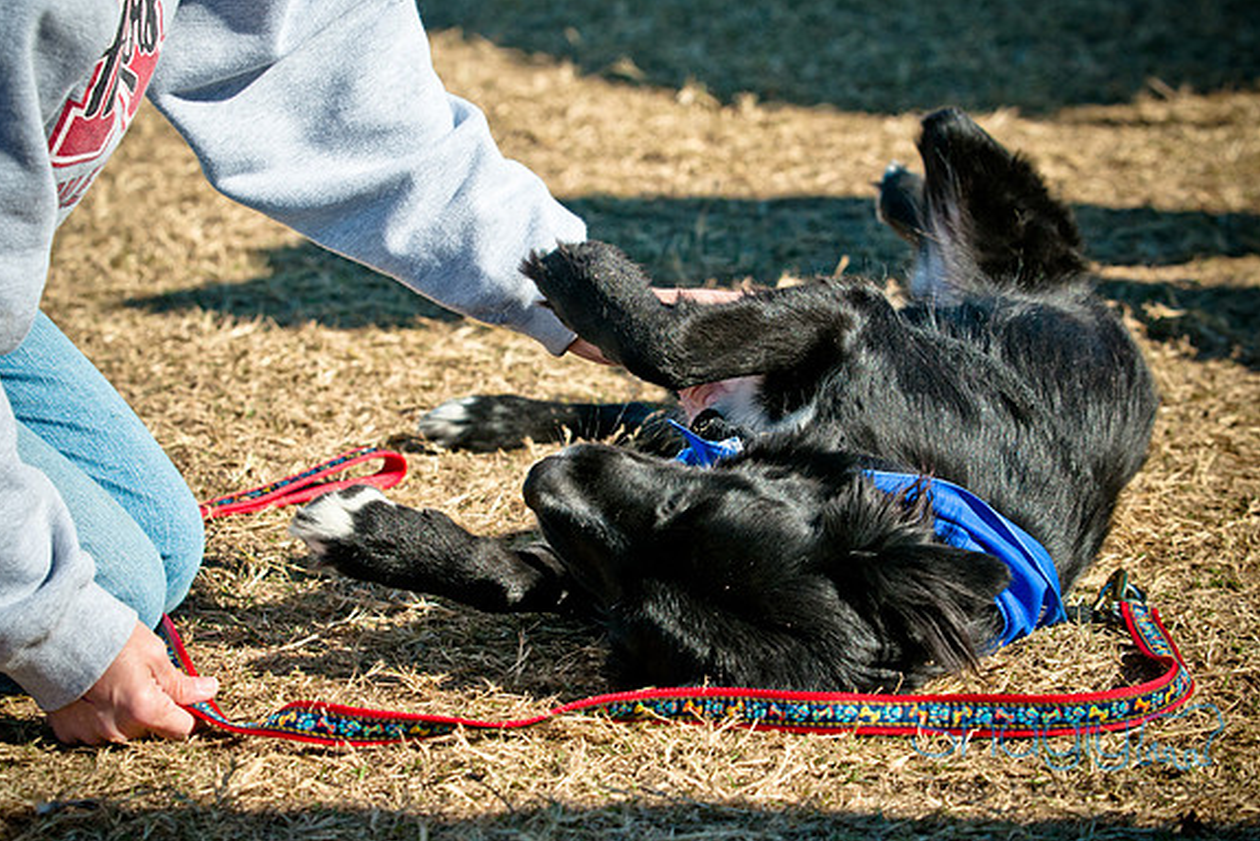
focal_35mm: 121
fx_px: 4236
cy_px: 420
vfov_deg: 11.3
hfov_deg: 16.9
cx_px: 626
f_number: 5.6
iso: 400
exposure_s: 1/1250
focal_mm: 80
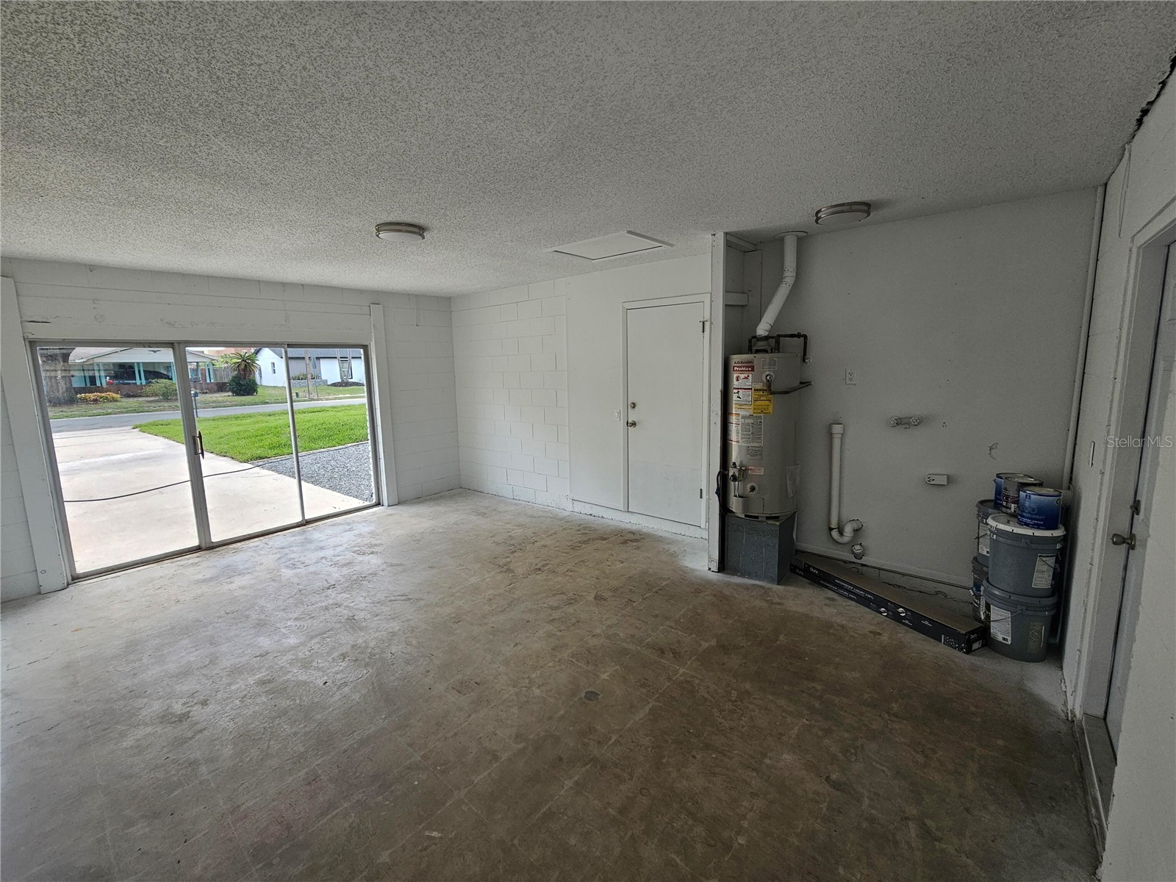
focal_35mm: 13
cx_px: 588
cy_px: 441
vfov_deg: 89.9
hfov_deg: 106.2
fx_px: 442
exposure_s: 1/249
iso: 50
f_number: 2.2
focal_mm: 2.2
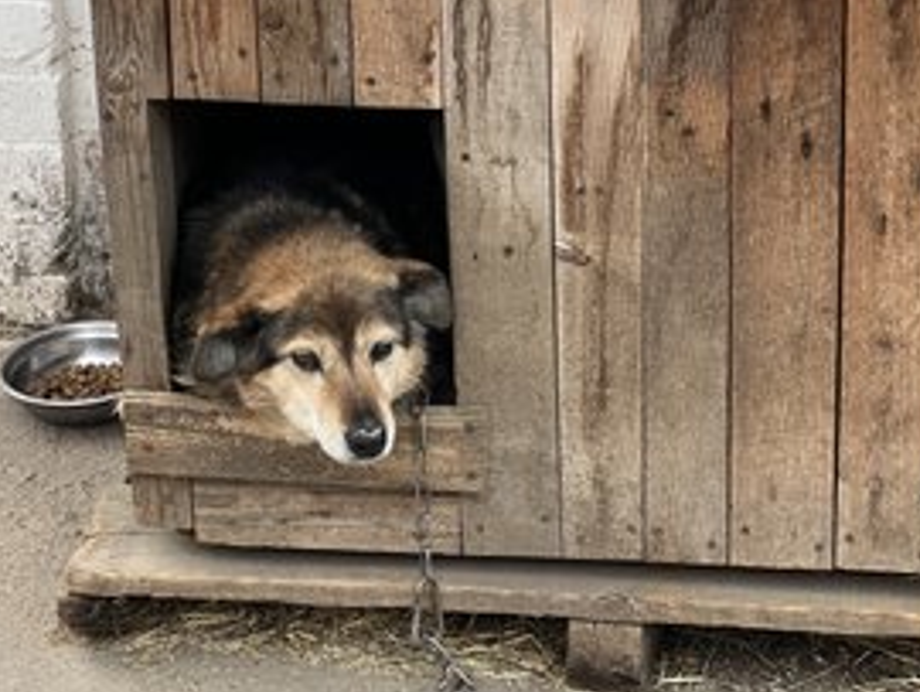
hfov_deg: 17.2
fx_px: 3033
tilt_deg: -20.7
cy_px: 198
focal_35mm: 114
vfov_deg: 13.0
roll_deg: -0.4
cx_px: 559
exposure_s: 1/99
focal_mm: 9
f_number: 2.8
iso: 64
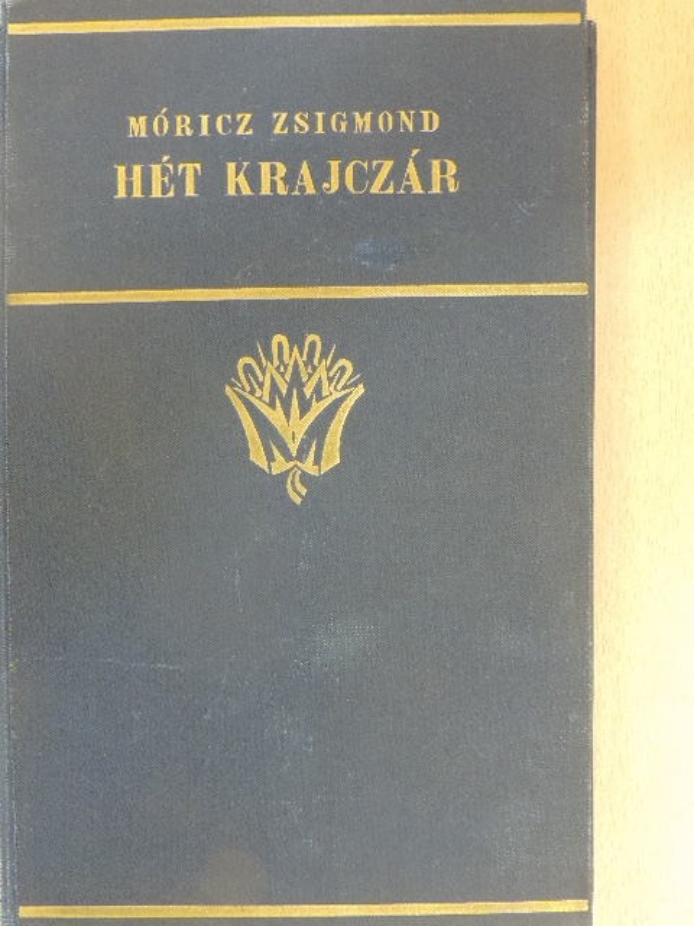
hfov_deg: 29.1
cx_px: 347
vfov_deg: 38.2
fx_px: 1337
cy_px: 463
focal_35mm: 50
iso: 800
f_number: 5.1
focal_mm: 8.9
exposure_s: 1/8
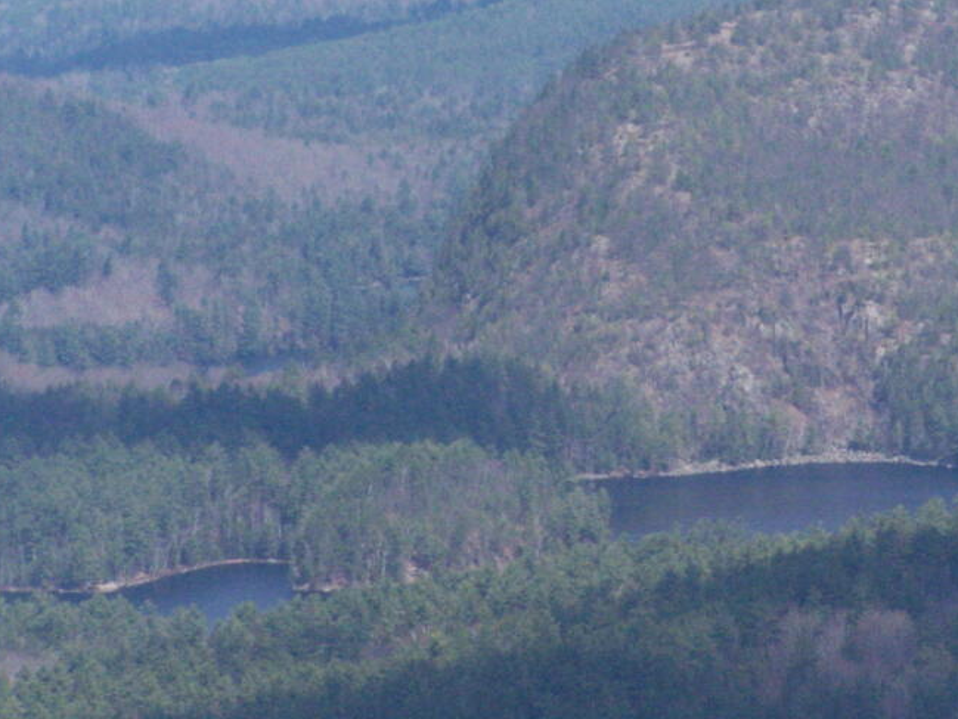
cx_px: 716
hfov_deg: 5.8
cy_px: 164
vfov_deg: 4.3
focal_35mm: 344
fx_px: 9522
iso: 400
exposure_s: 1/1600
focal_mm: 36.2
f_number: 6.3
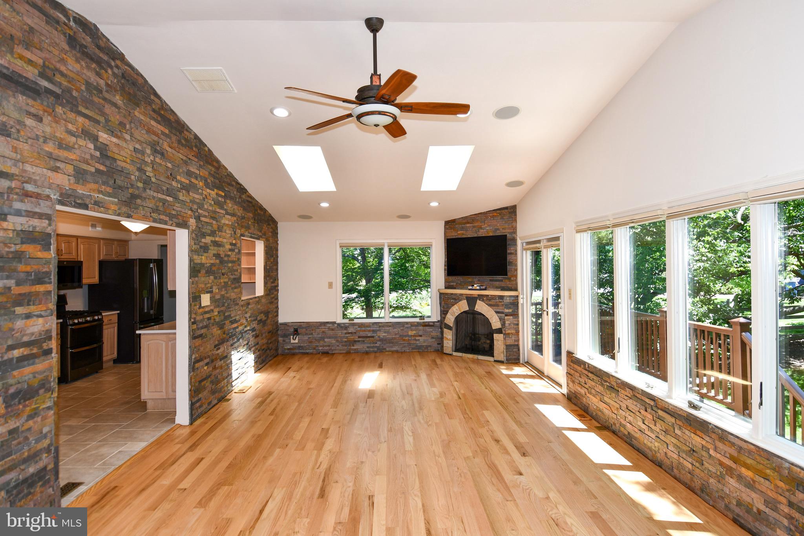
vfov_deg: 67.4
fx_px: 402
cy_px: 268
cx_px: 402
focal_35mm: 18
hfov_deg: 90.0
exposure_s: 1/100
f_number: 5
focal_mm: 12
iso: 200
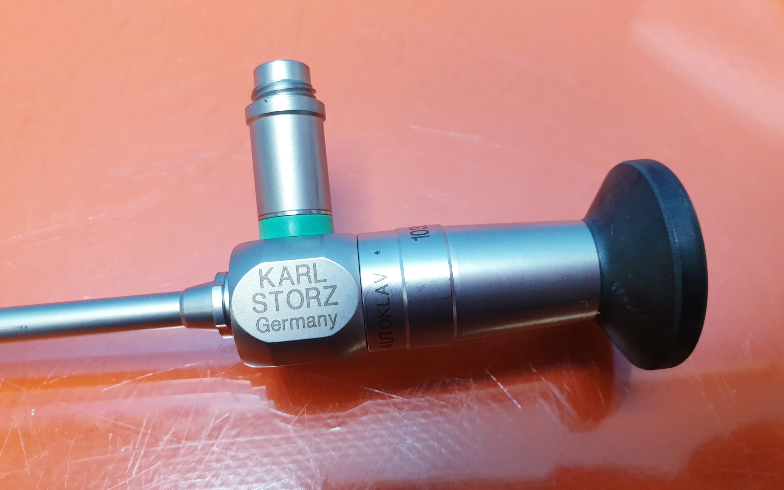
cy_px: 266
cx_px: 390
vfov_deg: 44.5
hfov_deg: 66.5
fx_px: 598
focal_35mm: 28
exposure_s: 1/50
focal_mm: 4.3
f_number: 2.4
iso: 250
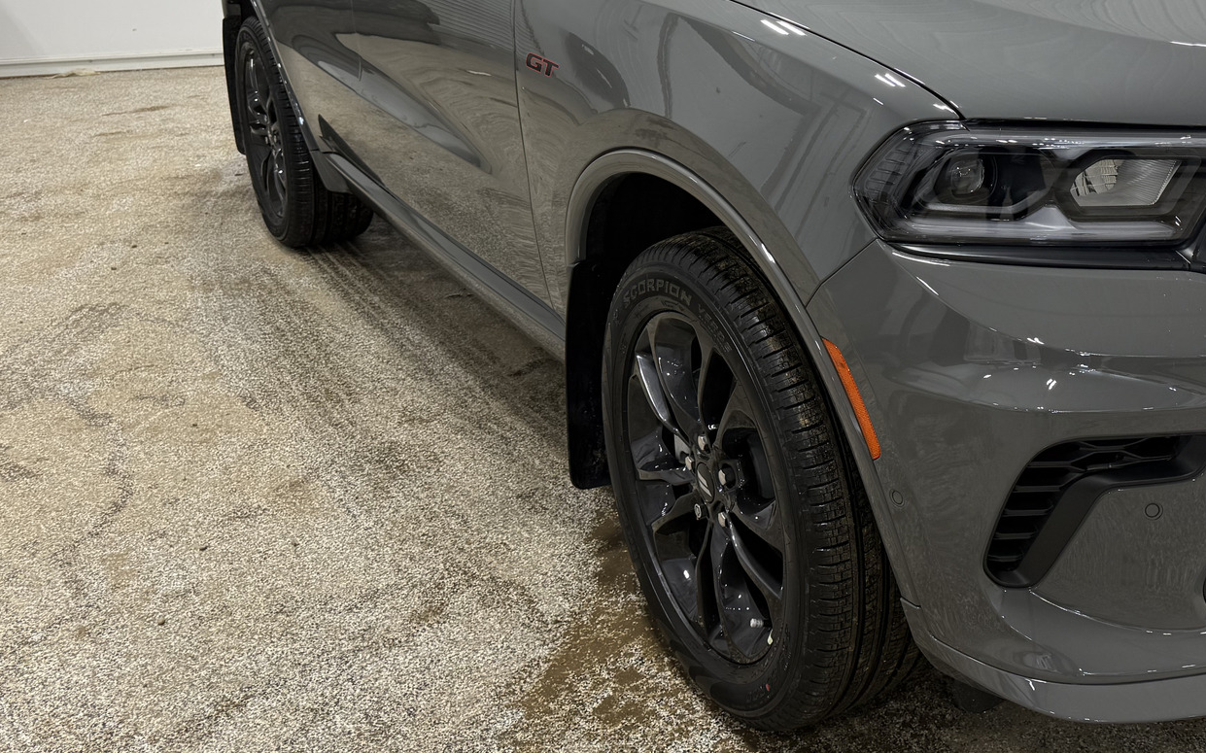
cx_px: 915
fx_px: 1380
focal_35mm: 42
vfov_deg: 29.8
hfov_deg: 45.4
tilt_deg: -14.2
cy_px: 155
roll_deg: +0.7
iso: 80
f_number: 1.78
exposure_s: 1/186
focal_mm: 6.76
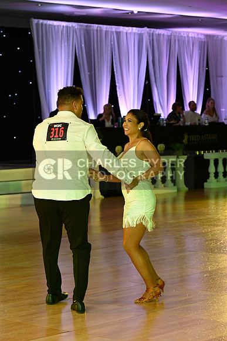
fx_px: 1040
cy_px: 170
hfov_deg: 12.5
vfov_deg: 18.6
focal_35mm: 110
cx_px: 114
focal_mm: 110
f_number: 5
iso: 2000
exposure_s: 1/200
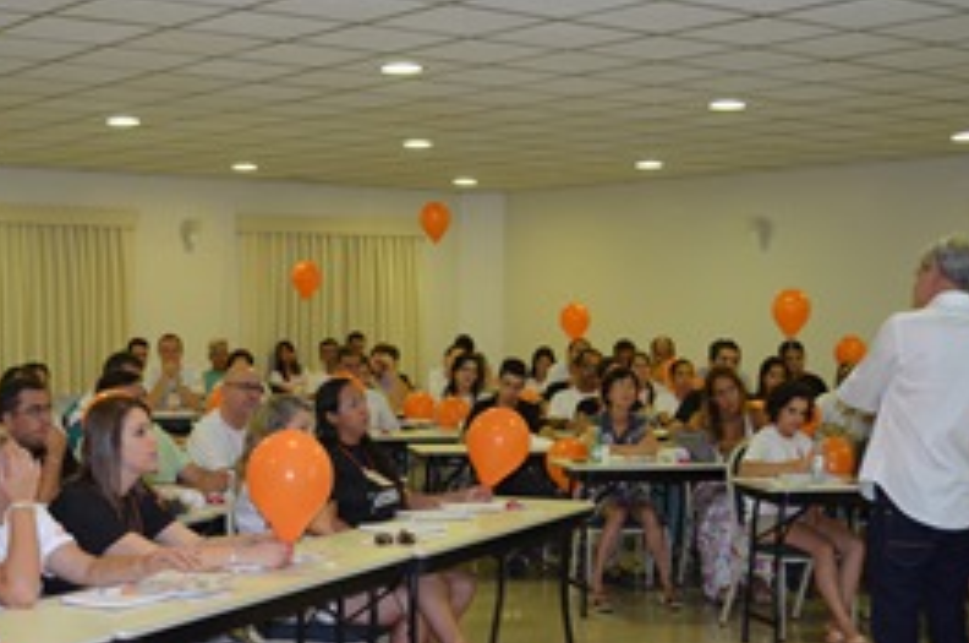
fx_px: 1639
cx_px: 360
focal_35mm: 61
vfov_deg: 22.1
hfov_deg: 32.8
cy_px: 424
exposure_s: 1/60
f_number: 4
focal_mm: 24
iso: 1400
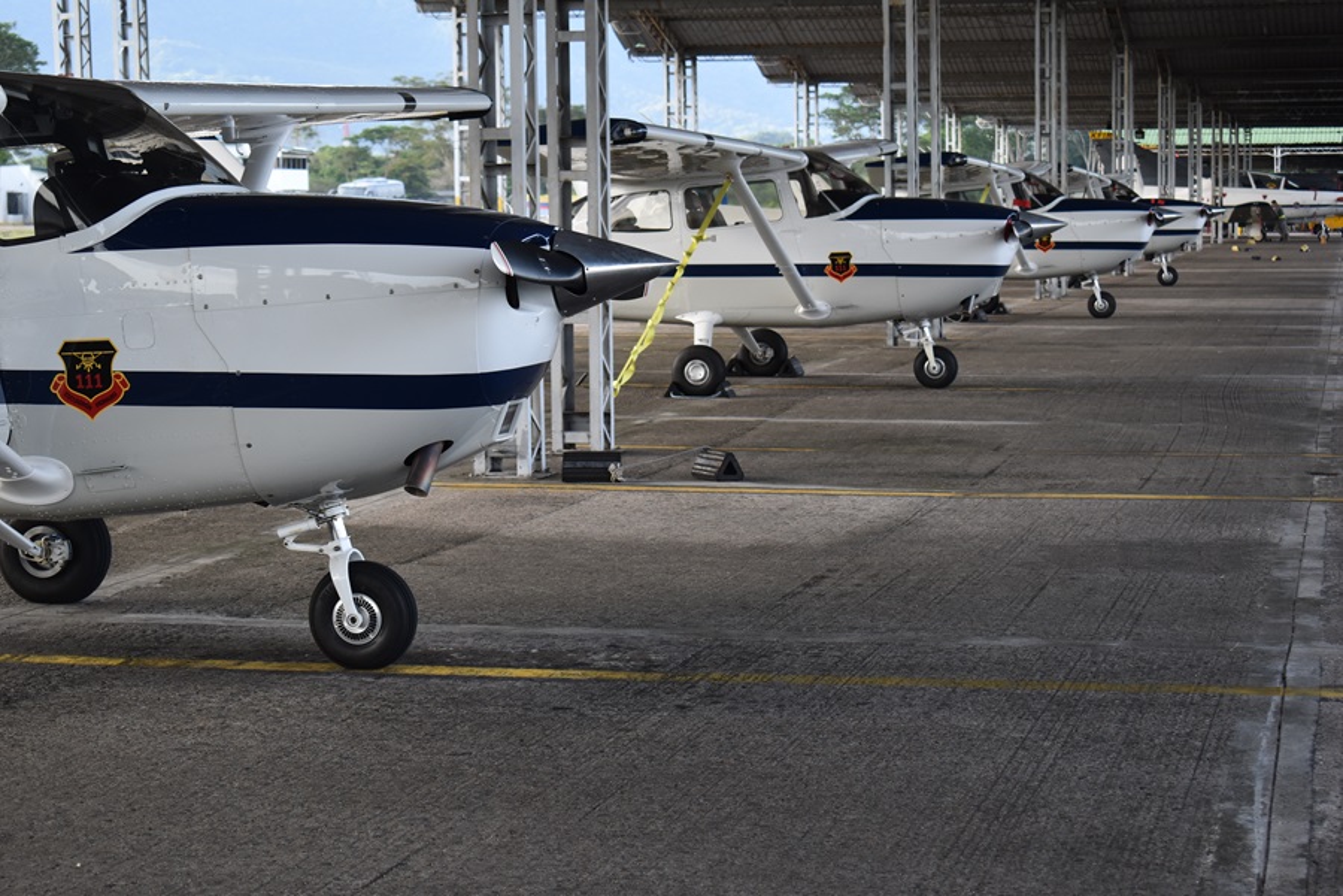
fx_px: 2910
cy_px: 448
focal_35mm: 78
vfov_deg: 17.5
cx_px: 672
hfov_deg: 26.0
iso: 500
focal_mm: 52
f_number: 5.6
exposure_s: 1/250
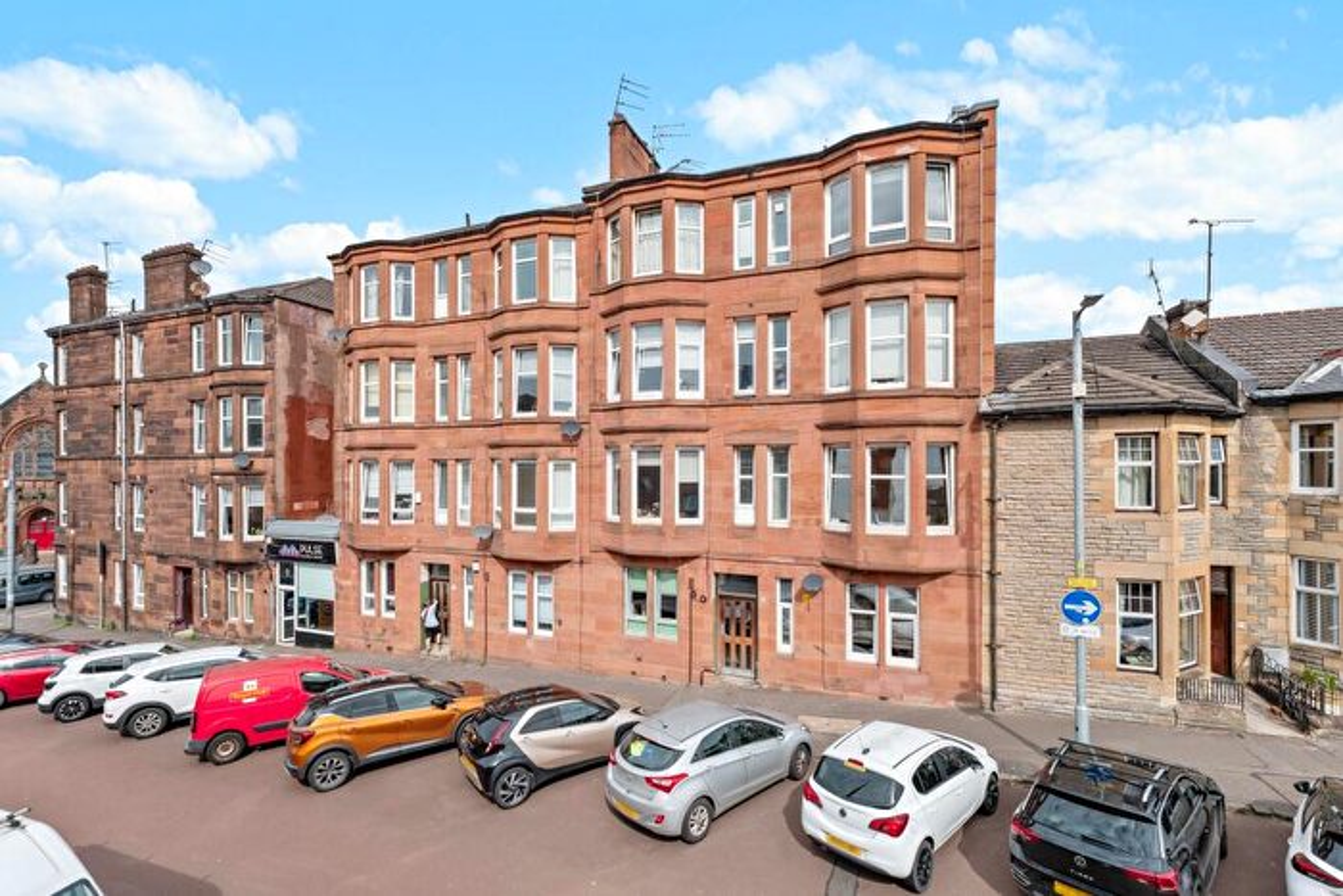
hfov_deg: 104.2
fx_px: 522
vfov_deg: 81.2
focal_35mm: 14
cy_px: 448
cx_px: 672
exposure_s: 1/1250
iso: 640
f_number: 8
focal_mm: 14
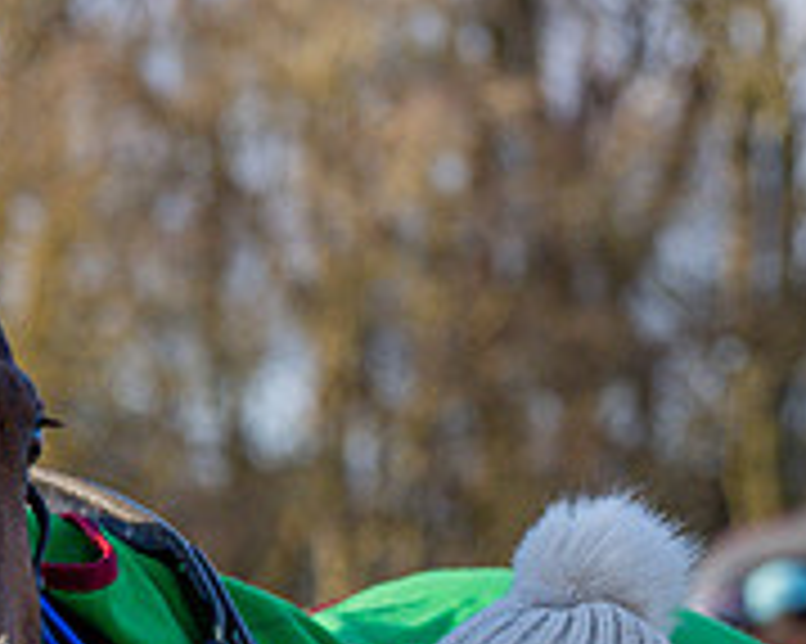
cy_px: 934
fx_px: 13518
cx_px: 52
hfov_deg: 3.4
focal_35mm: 567
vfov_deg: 2.7
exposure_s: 1/1000
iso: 400
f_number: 4
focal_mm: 99
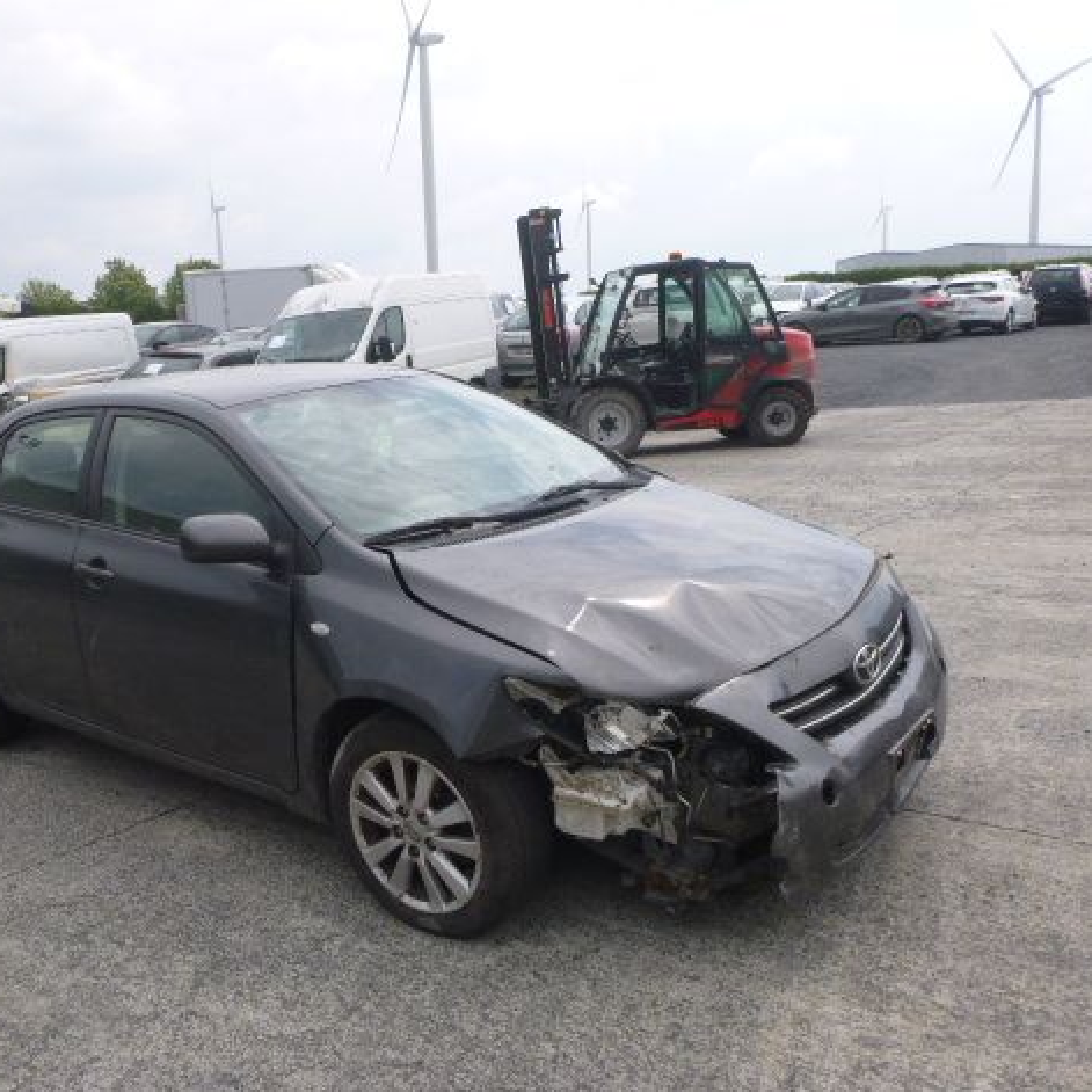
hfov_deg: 53.1
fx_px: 1071
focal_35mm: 30
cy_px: 547
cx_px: 378
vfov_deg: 54.0
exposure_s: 1/640
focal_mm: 4.5
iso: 100
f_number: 3.9
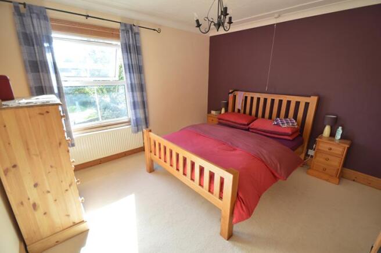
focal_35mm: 15
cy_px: 126
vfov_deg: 77.2
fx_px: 159
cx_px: 190
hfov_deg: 100.4
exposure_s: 1/30
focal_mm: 10
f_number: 3.5
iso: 100
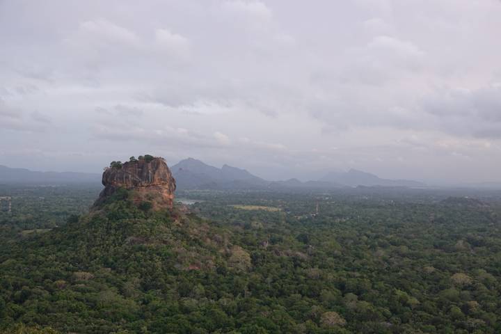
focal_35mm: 41
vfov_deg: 32.6
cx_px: 250
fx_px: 571
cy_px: 167
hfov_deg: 47.4
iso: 125
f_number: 3.2
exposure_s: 1/50
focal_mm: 15.17
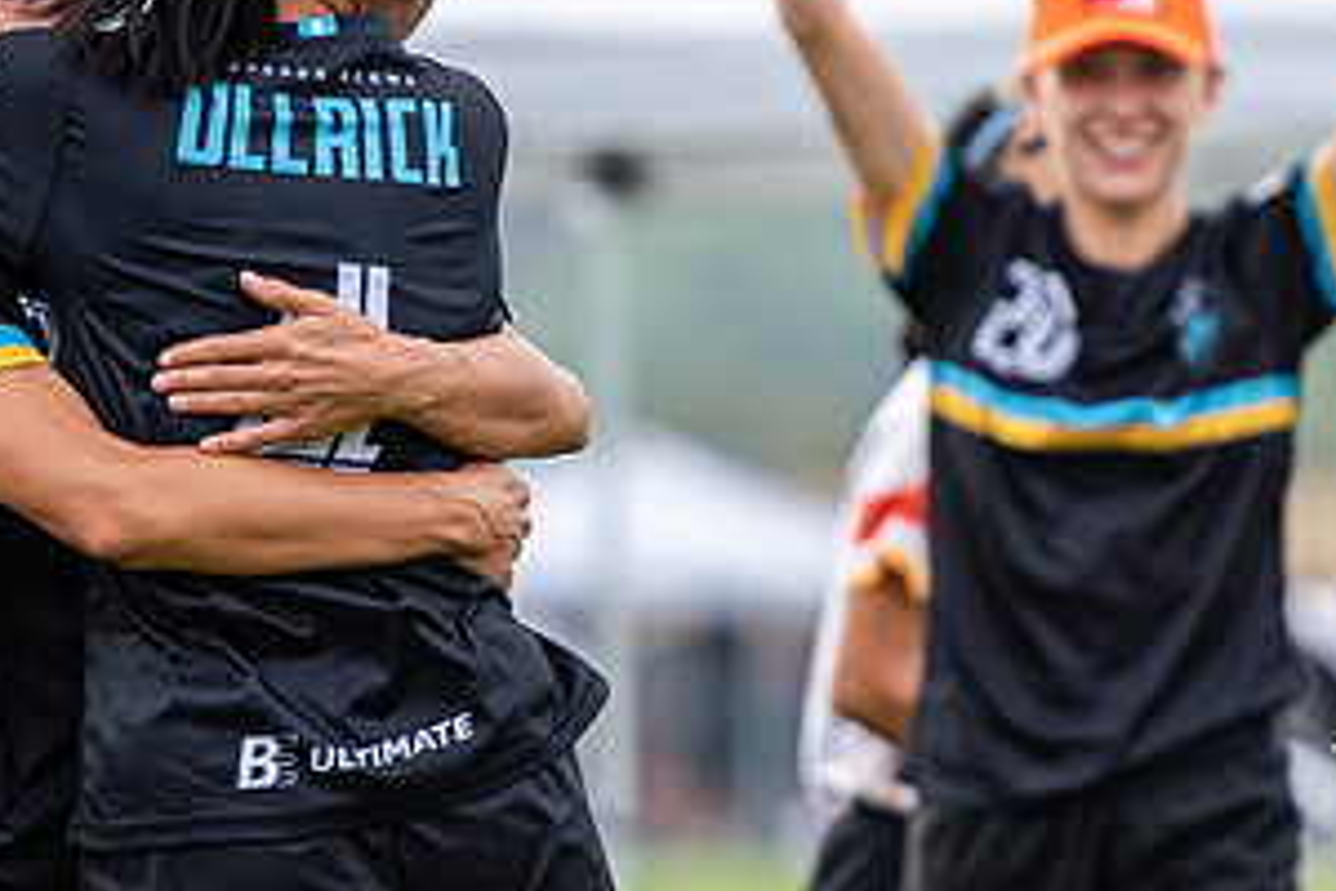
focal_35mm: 795
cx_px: 254
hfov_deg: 2.6
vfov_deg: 1.7
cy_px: 384
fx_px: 29501
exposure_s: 1/1000
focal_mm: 200
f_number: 2.8
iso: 200
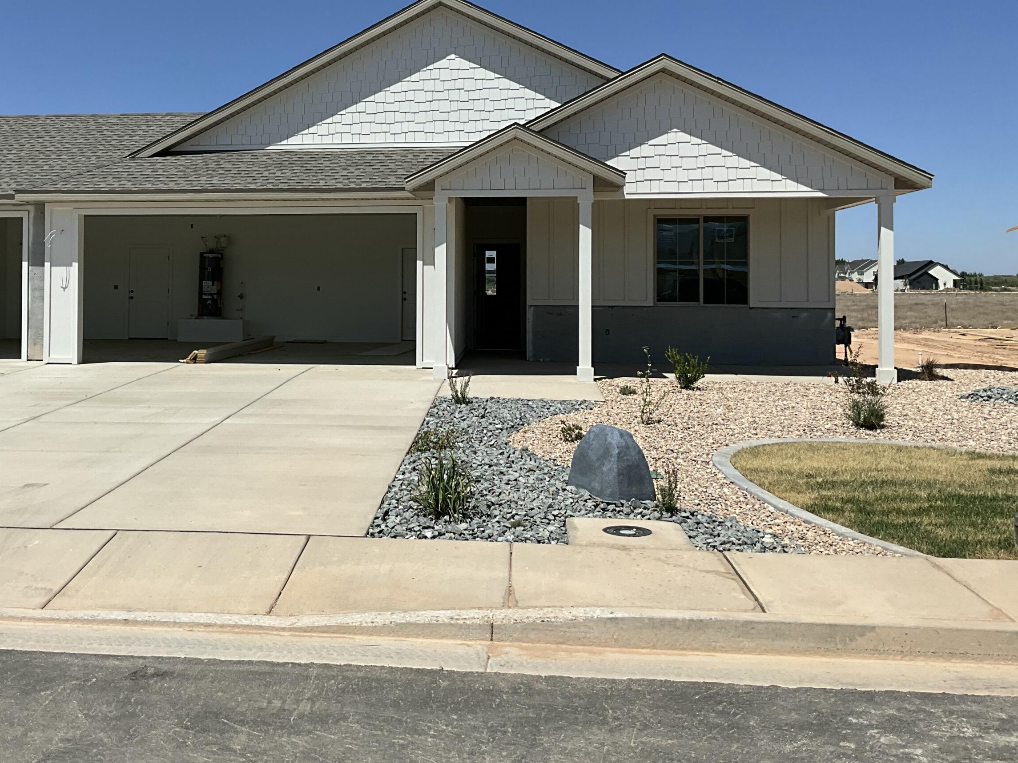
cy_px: 266
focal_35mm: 38
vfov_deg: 37.4
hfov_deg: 48.3
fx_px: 1118
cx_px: 353
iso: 25
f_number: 1.8
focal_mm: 3
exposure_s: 1/4065
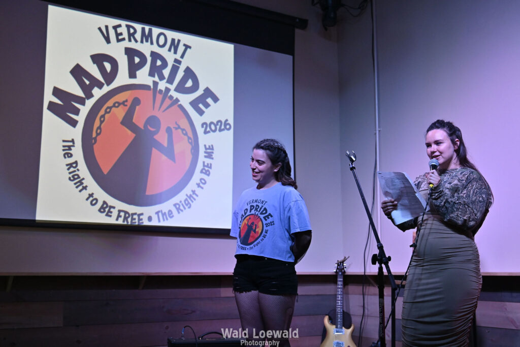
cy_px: 174
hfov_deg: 46.4
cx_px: 260
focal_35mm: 42
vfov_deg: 31.9
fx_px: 607
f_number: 3.5
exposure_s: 1/100
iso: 1000
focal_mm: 28
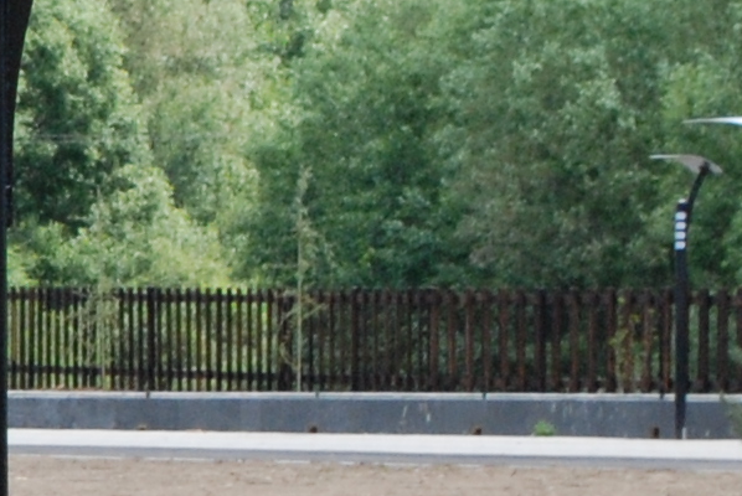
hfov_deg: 6.2
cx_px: -1249
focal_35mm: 311
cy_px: 649
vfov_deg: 4.4
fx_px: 6416
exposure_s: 1/400
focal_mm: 32
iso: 400
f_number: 10
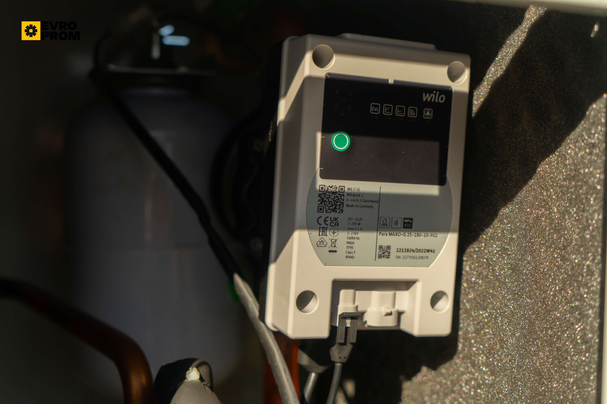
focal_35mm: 39
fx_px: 658
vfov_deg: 34.2
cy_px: 202
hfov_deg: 49.6
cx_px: 304
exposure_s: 1/500
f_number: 4
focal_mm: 39
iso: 100
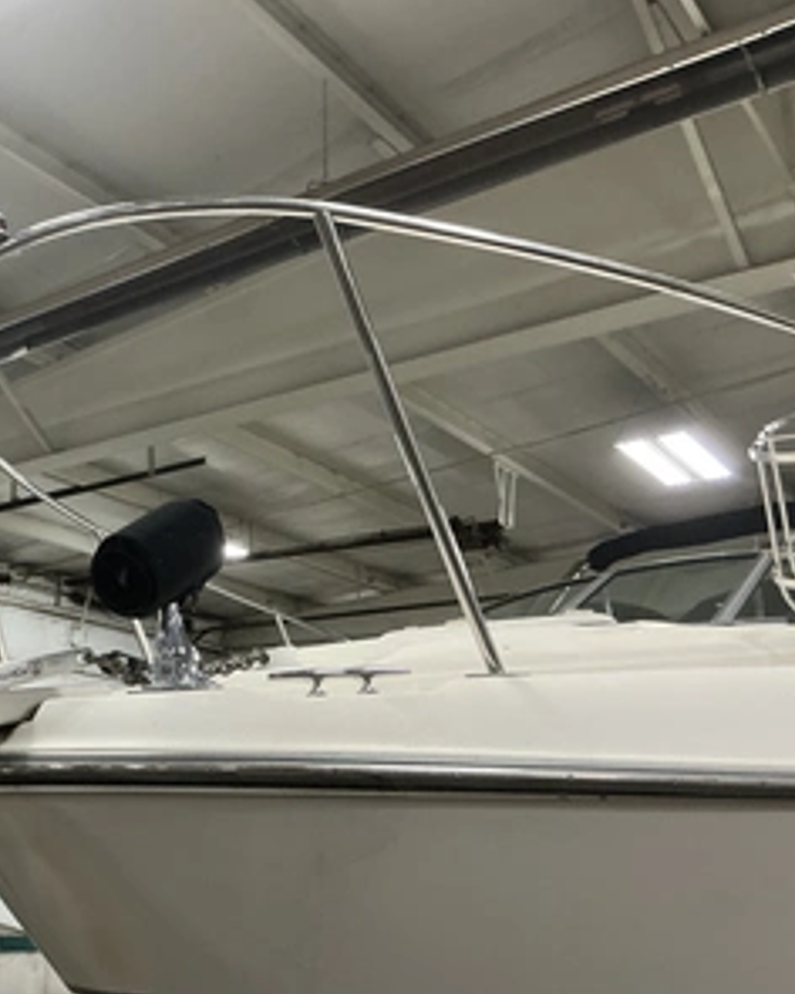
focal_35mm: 37
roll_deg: -3.5
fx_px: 1088
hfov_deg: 38.5
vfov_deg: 49.1
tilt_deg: +16.2
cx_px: 148
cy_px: 492
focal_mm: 3
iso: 125
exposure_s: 1/60
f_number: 1.8
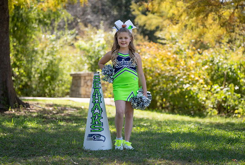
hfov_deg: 20.5
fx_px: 679
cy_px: 89
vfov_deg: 13.8
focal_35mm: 100
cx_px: 123
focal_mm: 89
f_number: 2.8
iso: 100
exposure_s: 1/400
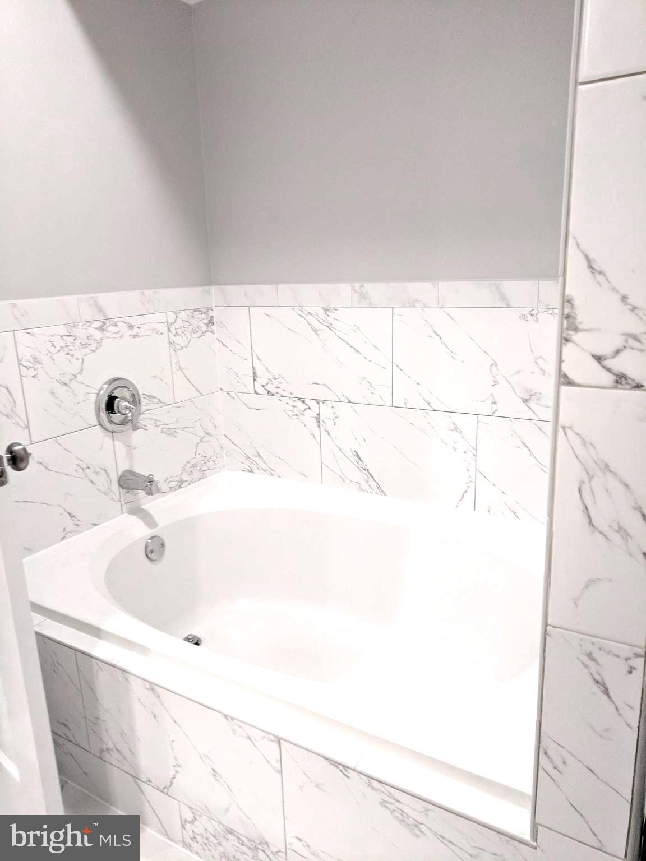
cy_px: 430
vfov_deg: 67.3
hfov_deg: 53.1
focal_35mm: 26
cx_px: 323
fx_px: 647
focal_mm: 4.67
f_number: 2
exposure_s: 1/60
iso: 314
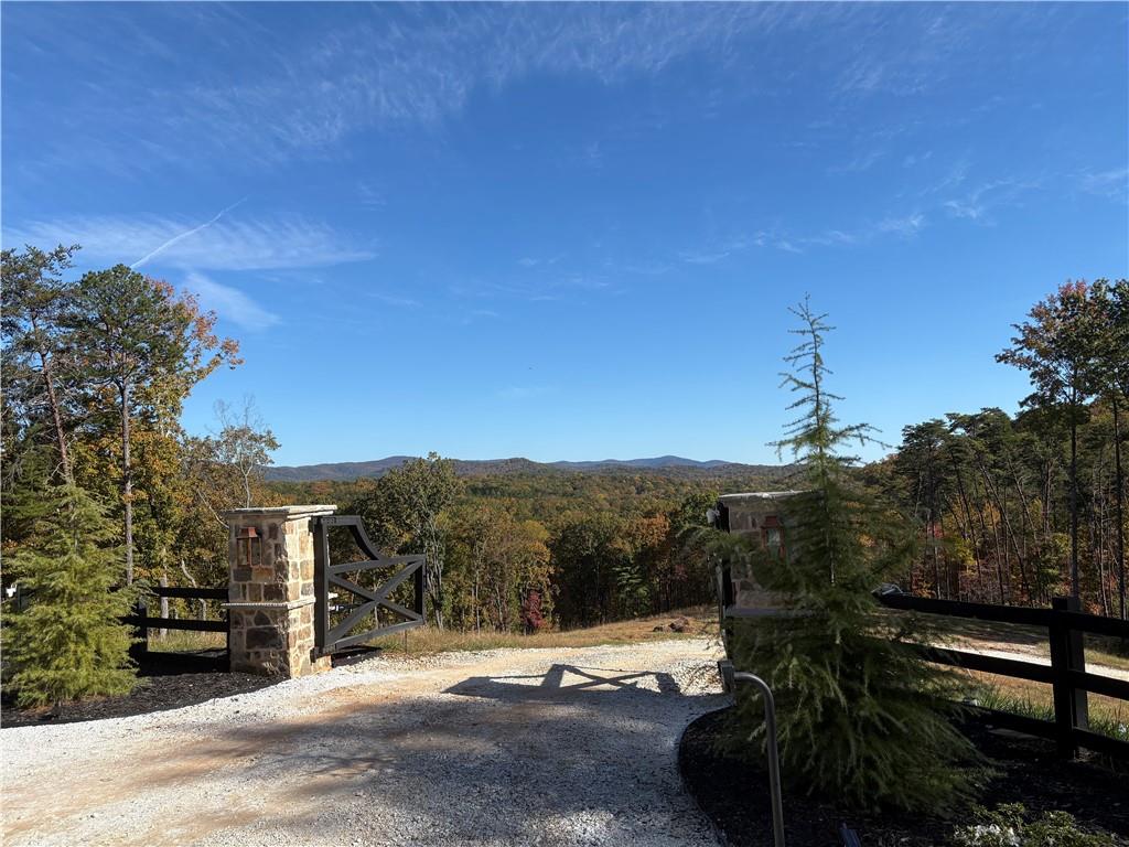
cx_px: 564
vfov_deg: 53.1
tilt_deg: +4.4
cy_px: 424
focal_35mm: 26
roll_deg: +2.6
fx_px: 848
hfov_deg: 67.3
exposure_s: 1/3831
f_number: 1.6
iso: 50
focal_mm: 5.96
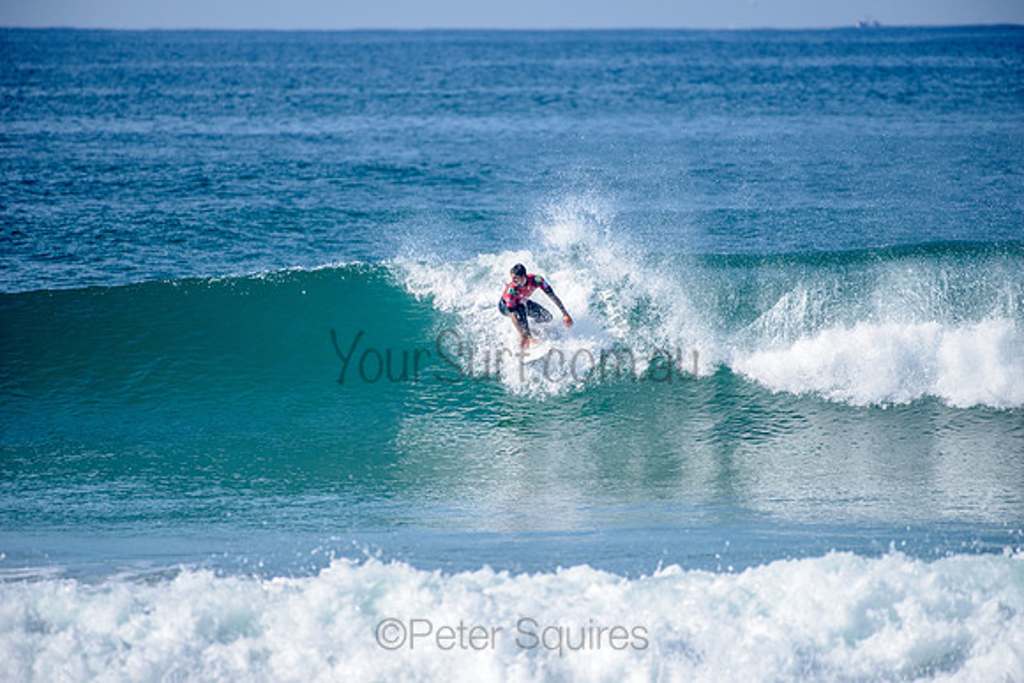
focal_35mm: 500
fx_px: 14225
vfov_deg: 2.8
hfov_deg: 4.1
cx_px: 512
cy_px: 342
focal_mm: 500
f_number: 5.6
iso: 160
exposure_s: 1/2000
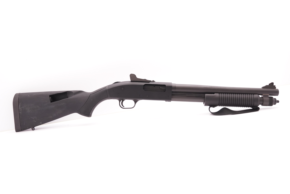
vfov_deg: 30.9
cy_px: 97
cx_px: 145
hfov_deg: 44.9
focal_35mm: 44
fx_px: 351
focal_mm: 29
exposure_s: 1/125
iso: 1000
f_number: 5.6
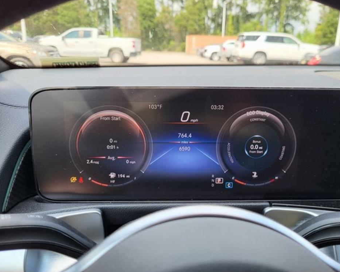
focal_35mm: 28
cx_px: 186
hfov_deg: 62.1
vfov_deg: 51.5
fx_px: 282
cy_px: 136
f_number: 1.8
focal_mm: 5.4
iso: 40
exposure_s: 1/222
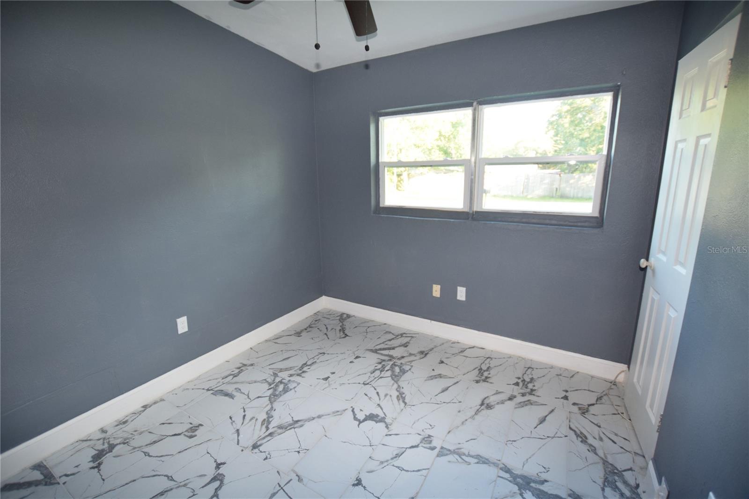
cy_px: 250
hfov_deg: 100.4
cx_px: 374
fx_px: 312
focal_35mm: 15
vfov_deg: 77.3
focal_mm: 10
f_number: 3.5
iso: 900
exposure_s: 1/60
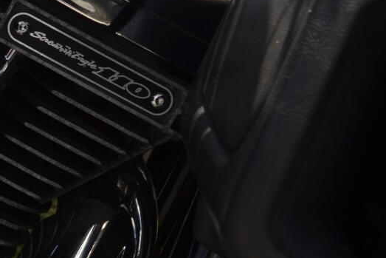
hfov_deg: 10.0
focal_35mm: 195
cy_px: 240
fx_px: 2091
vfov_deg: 7.0
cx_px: -313
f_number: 7.1
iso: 100
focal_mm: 34
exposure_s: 1/200
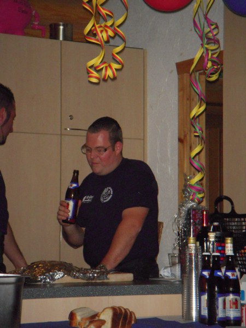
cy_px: 164
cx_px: 123
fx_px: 1080
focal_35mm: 114
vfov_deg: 17.3
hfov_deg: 13.0
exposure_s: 1/500
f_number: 4.2
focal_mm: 18.9
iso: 800
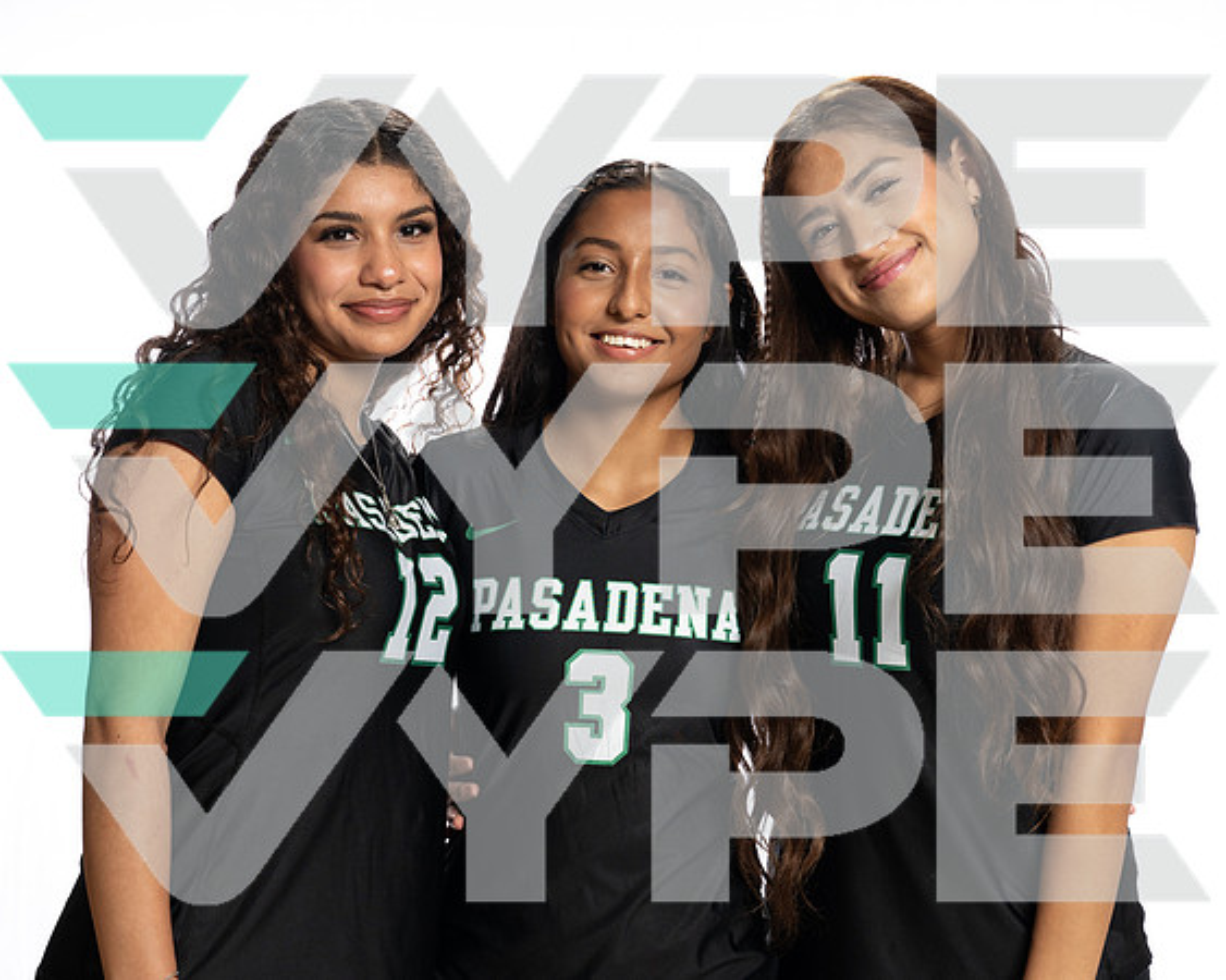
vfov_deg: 24.1
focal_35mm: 63
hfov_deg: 29.9
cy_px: 490
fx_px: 2292
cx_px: 613
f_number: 8
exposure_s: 1/250
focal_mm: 54
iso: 800
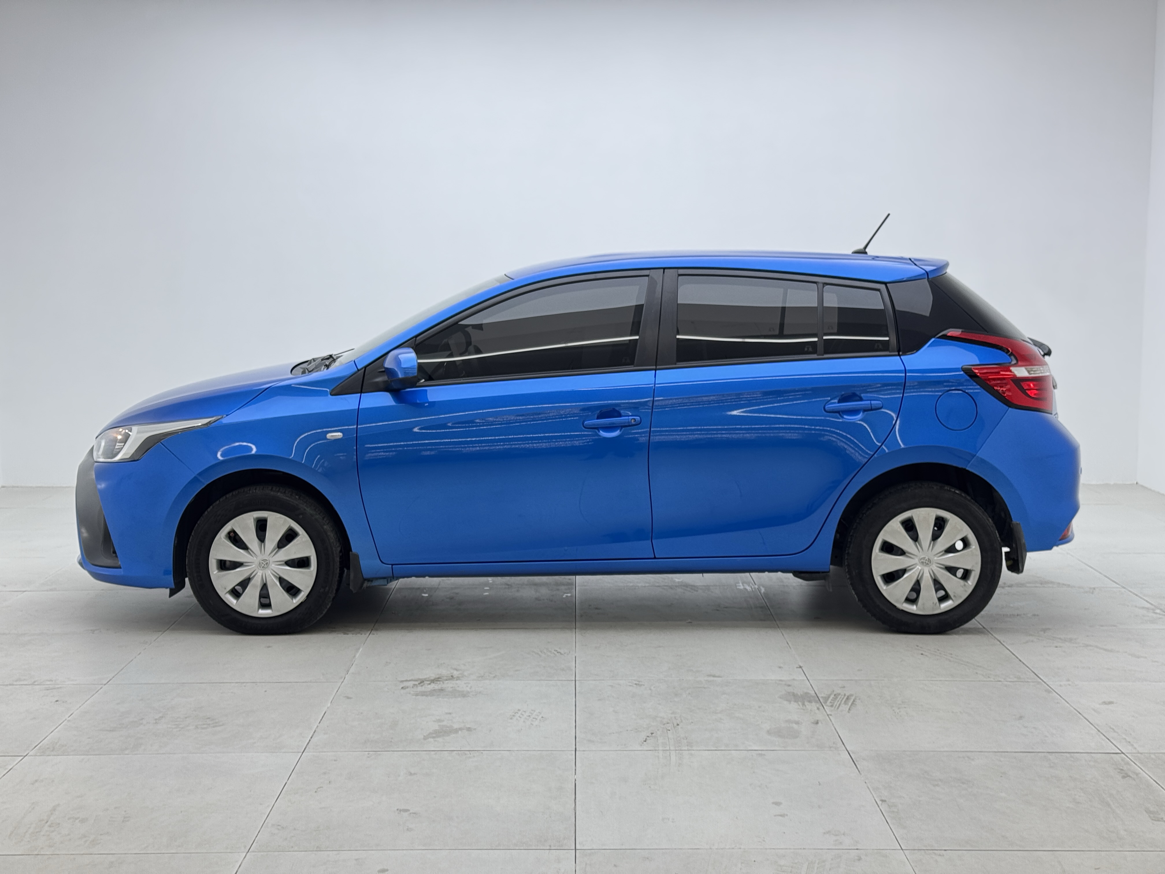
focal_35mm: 48
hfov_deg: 39.7
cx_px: 582
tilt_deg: -6.4
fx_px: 1615
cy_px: 437
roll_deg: +0.7
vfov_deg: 30.3
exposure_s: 1/232
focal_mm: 6.76
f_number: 1.78
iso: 64
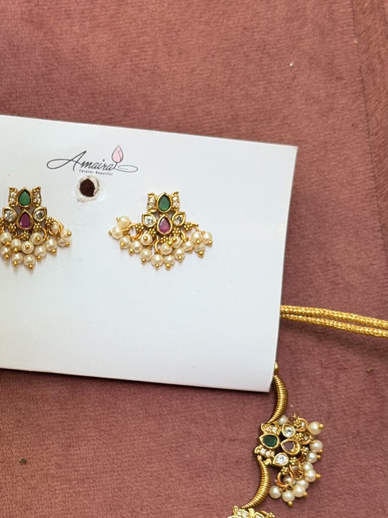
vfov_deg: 21.5
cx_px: 28
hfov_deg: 16.2
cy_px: 411
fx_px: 1346
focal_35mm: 90
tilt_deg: -79.0
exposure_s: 1/121
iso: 80
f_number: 1.78
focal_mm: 6.76
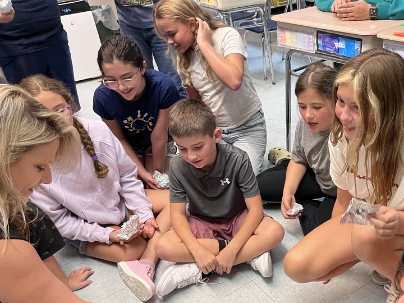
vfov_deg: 38.3
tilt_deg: -32.4
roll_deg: +5.8
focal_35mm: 37
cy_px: 198
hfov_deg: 48.9
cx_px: 283
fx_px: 432
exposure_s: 1/60
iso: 250
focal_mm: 5.1
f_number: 1.6
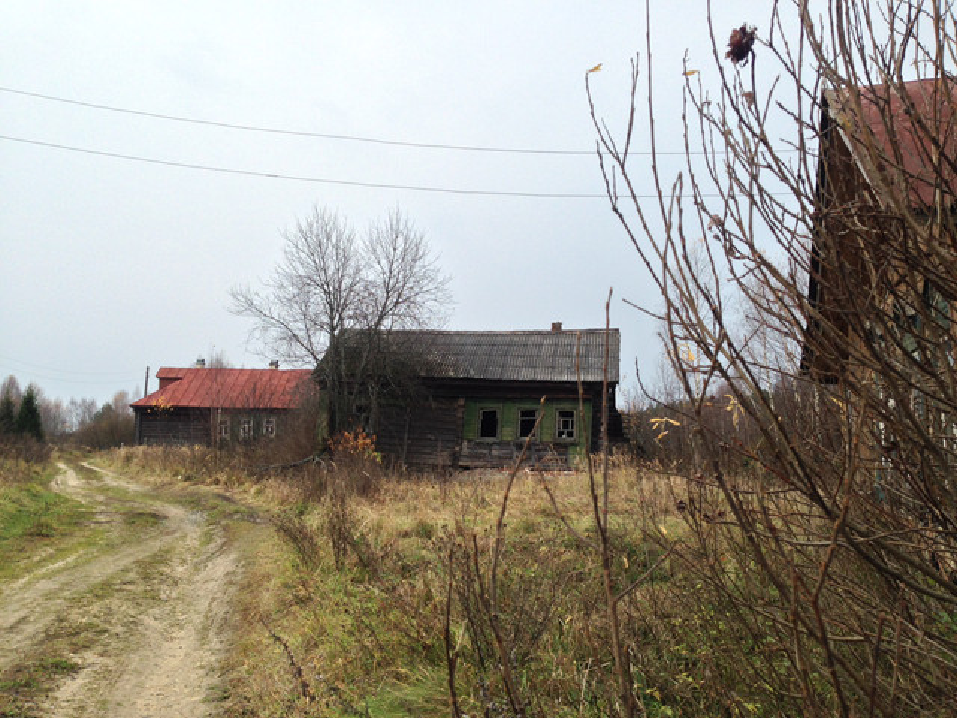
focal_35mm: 33
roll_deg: +0.5
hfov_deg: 55.4
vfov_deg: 42.9
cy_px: 359
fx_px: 912
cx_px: 478
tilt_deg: +7.4
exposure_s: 1/583
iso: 50
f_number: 2.4
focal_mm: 4.12
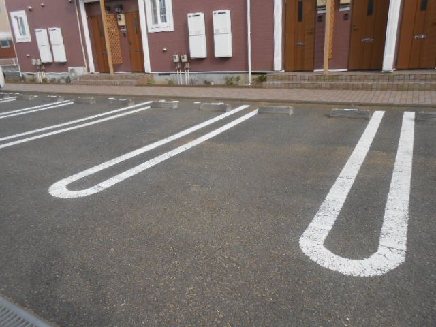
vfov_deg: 53.1
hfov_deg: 67.3
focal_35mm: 26
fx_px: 327
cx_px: 218
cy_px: 164
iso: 80
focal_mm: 4.6
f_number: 3.5
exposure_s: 1/400
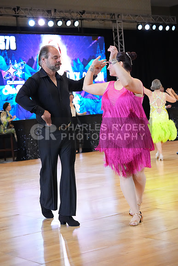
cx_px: 89
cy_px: 133
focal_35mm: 73
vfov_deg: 27.7
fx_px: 541
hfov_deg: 18.7
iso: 12800
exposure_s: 1/400
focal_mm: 73
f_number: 5
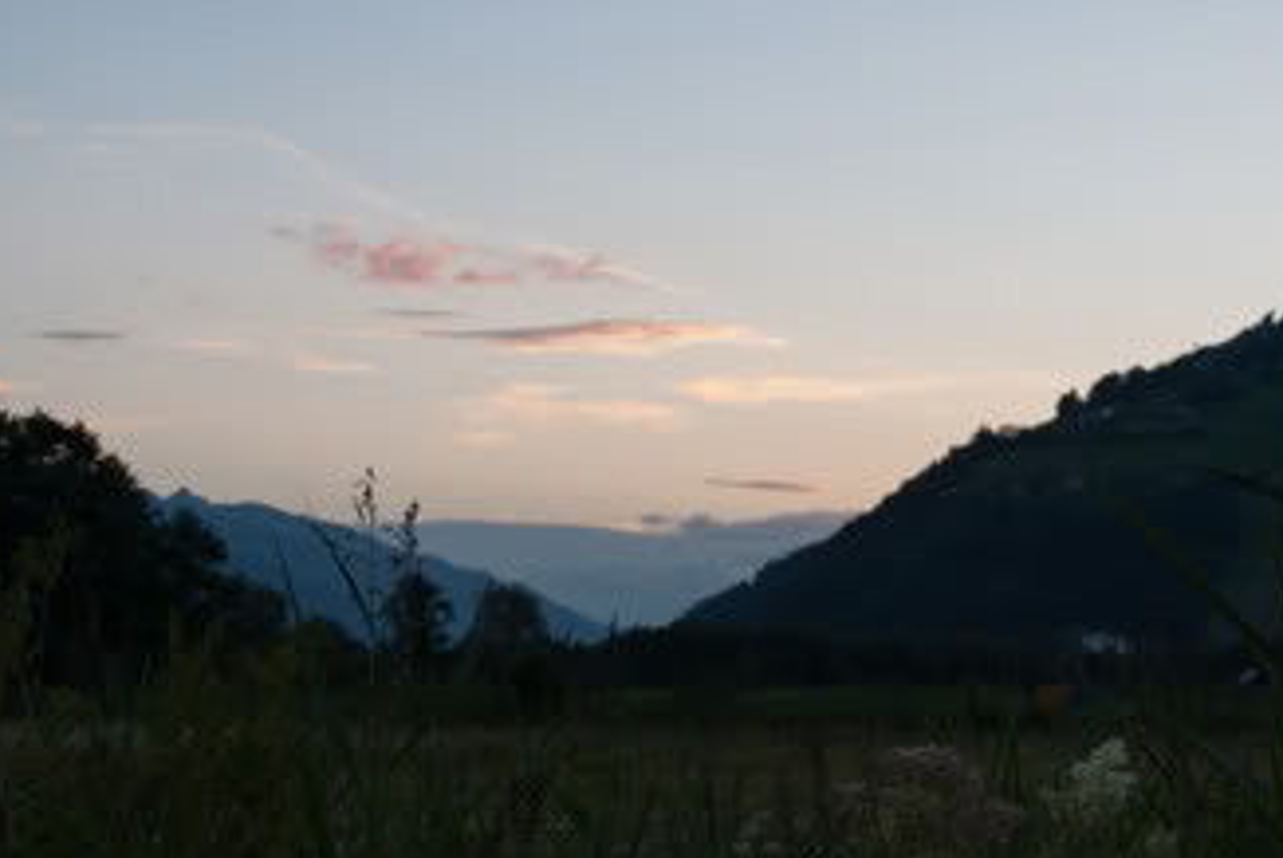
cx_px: 681
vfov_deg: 14.8
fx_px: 3282
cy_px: 620
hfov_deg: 22.1
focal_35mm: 92
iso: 100
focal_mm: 40
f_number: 7.1
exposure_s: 1/50
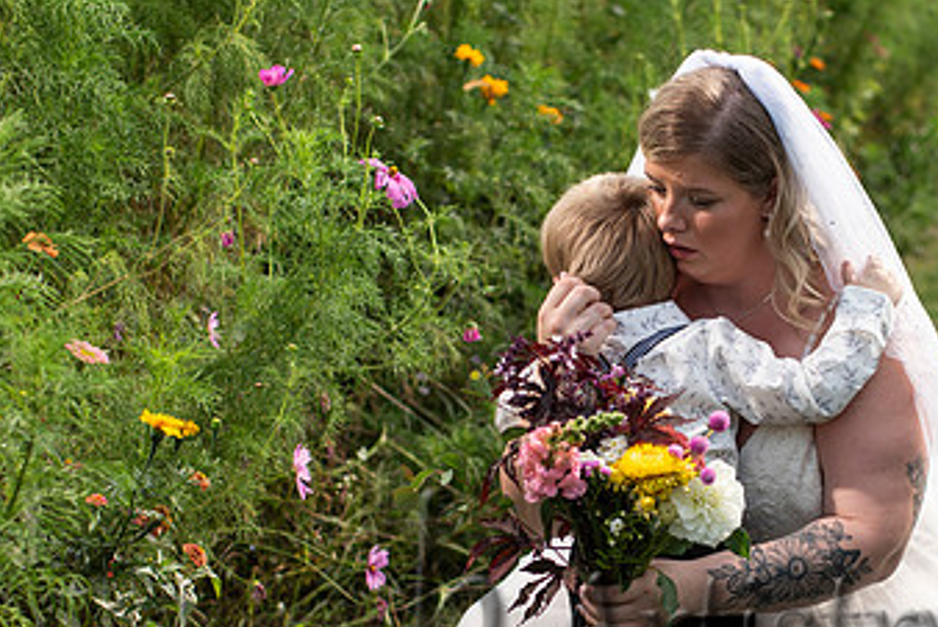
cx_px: 609
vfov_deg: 16.1
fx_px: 2217
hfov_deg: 23.8
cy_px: 391
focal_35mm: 85
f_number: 2.8
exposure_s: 1/1600
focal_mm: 45
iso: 125
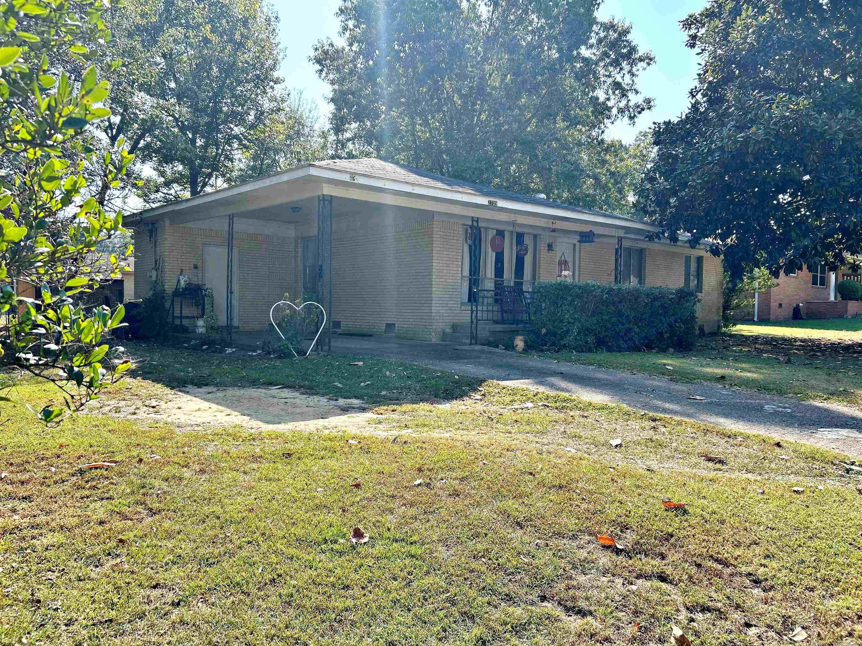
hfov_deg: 67.3
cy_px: 323
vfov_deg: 53.1
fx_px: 647
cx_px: 431
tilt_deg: -1.0
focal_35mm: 26
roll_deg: -1.0
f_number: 1.5
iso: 50
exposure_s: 1/1531
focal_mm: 5.7
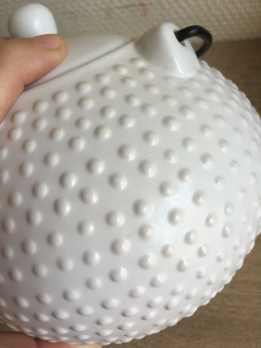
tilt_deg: -67.7
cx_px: 130
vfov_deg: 61.7
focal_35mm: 29
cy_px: 174
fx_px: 292
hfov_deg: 48.2
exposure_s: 1/50
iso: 25
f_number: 2.2
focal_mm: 4.15
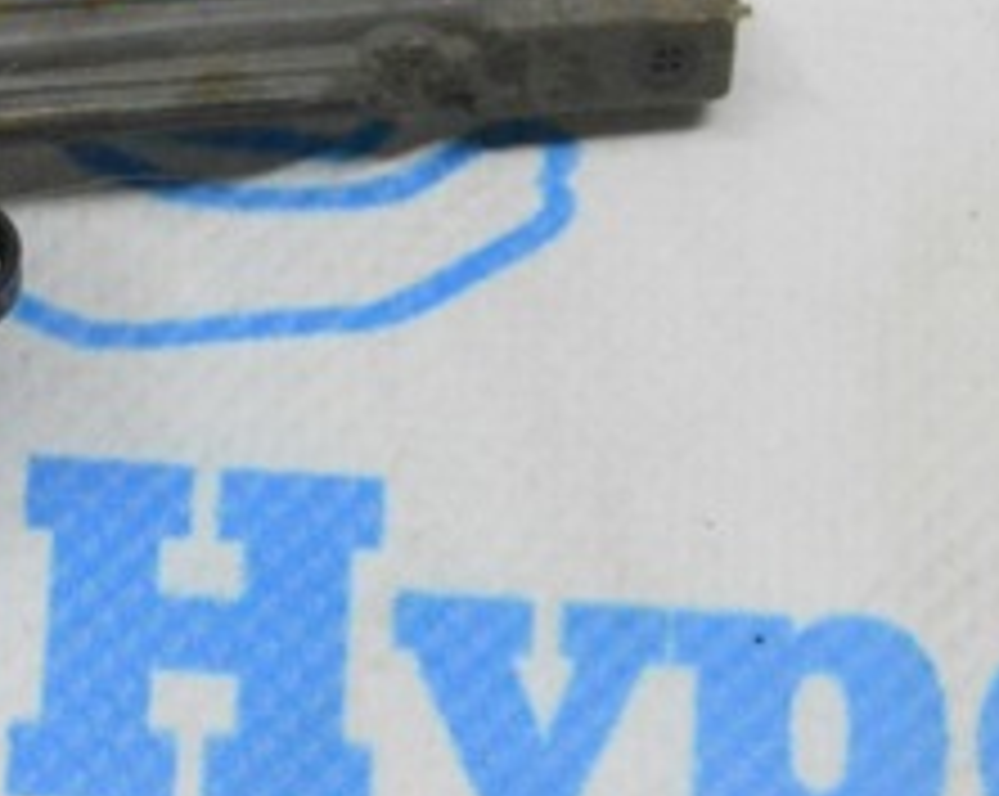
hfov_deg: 8.6
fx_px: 6595
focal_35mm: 223
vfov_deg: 6.9
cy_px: -20
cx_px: -90
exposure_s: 1/20
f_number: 20
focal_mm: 55
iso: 6400
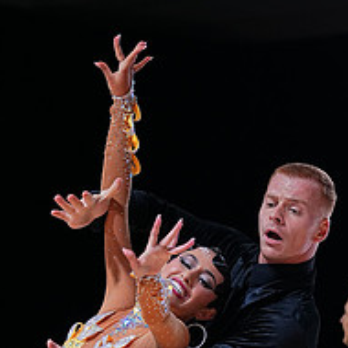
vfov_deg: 6.8
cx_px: 316
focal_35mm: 254
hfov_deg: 6.9
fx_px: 2889
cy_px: 452
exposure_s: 1/400
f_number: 4
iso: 800
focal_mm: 98
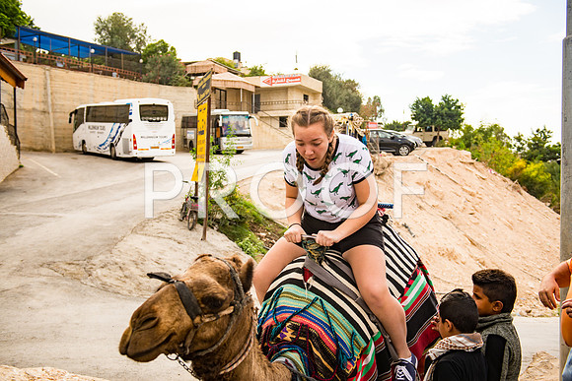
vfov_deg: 35.1
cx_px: 286
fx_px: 604
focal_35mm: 38
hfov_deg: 50.7
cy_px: 190
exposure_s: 1/2000
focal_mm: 38
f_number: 2.8
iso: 200
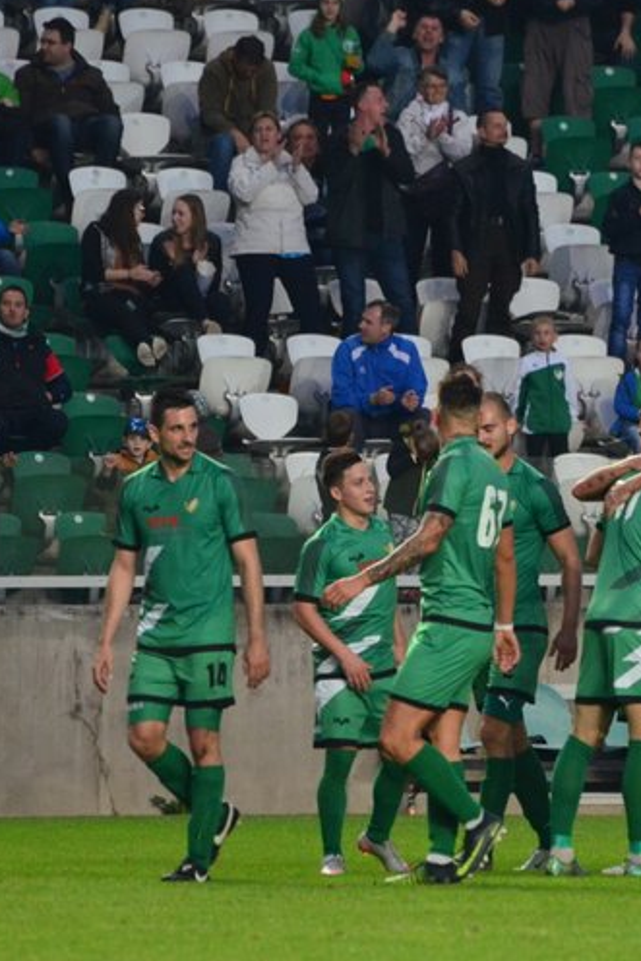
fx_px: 15452
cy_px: 484
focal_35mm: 579
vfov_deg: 3.6
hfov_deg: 2.4
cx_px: 641
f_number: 5.3
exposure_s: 1/250
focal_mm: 240
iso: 1600
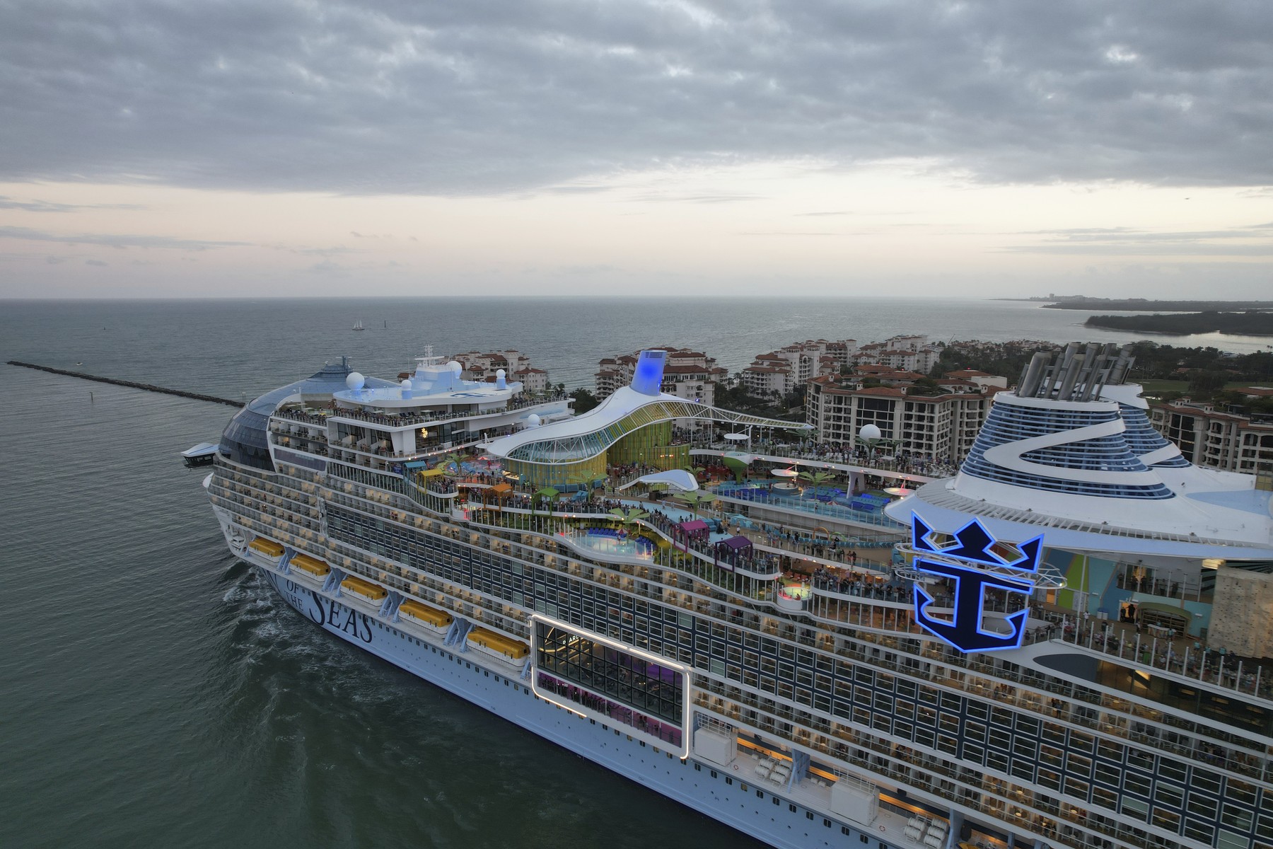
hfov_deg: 78.6
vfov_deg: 57.2
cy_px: 424
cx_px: 636
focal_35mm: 22
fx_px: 778
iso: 110
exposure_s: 1/50
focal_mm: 8.38
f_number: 2.8
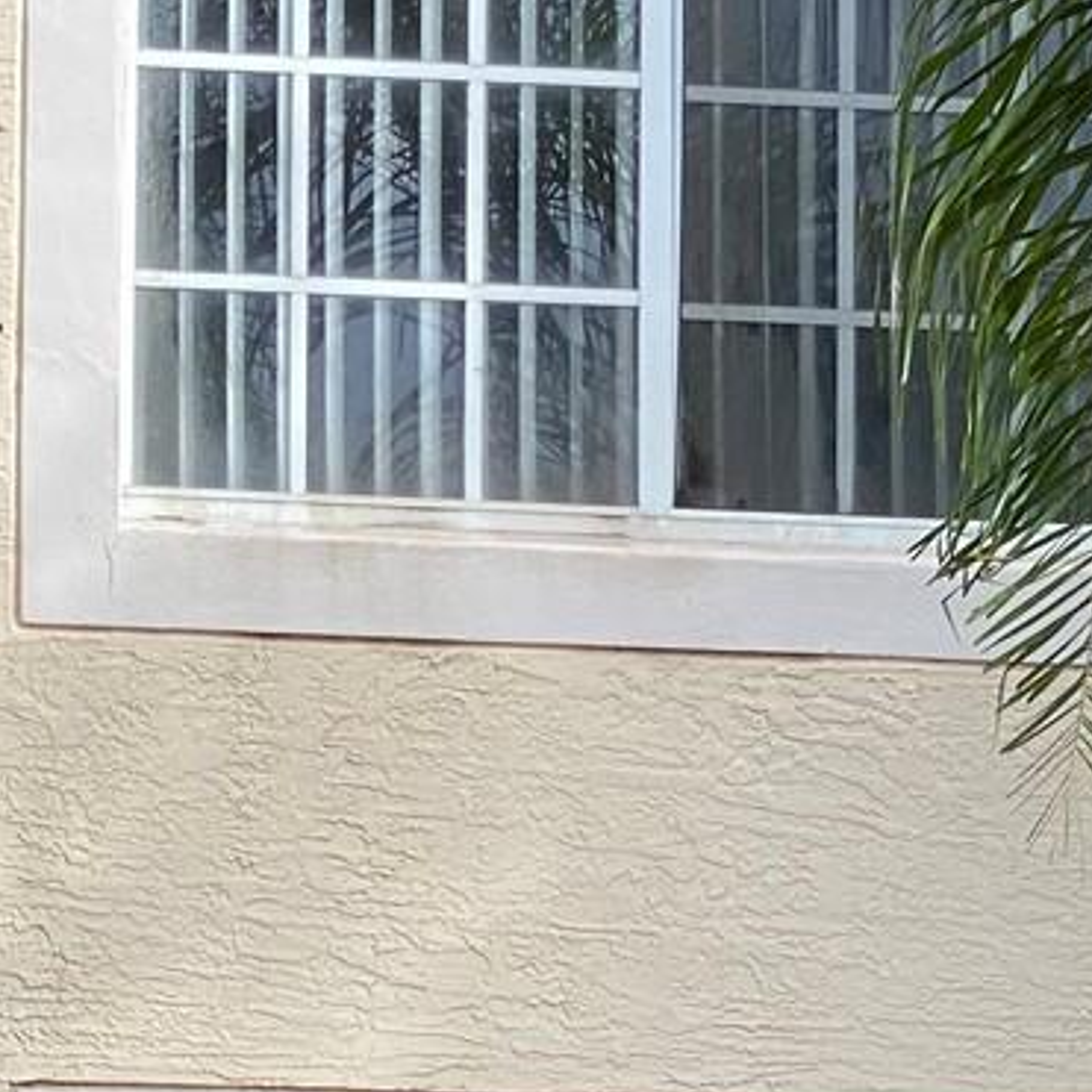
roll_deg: -1.8
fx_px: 7067
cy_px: 1148
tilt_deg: +5.9
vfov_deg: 8.8
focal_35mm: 198
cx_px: -194
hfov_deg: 8.7
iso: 20
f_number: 2
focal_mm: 6
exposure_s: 1/340
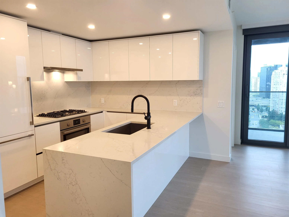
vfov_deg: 53.1
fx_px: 217
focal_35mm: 26
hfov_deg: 67.3
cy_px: 108
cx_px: 144
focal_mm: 5.4
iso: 200
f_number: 1.8
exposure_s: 1/120
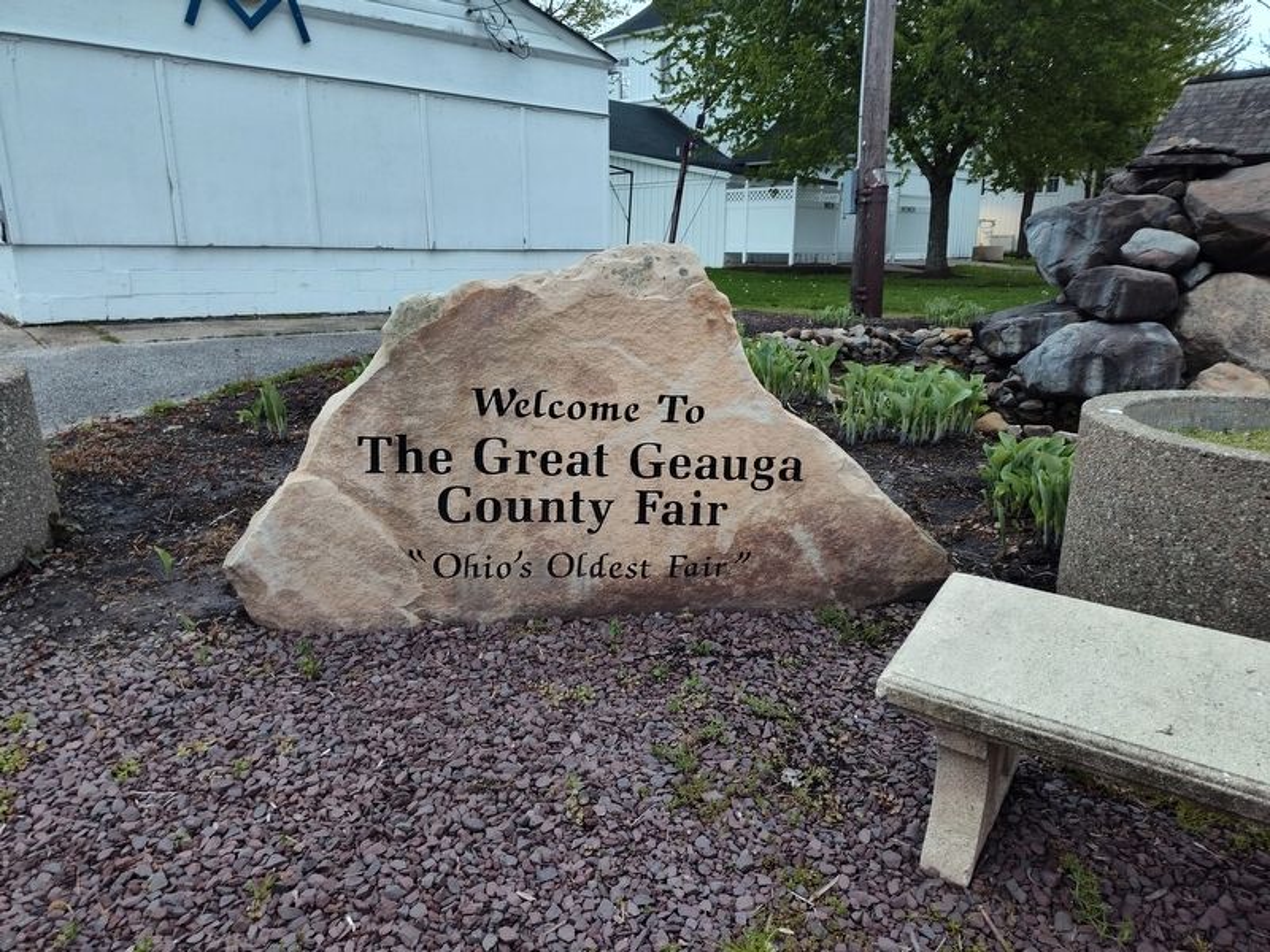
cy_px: 476
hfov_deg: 73.9
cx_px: 635
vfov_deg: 58.9
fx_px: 844
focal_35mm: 23
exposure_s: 1/60
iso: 650
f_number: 1.8
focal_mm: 5.56
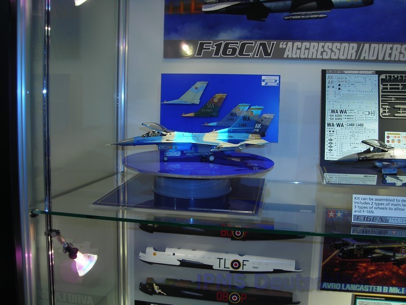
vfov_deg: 37.7
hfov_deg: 49.0
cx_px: 203
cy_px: 152
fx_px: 446
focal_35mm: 38
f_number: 3.2
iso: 50
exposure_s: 1/30
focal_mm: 6.3
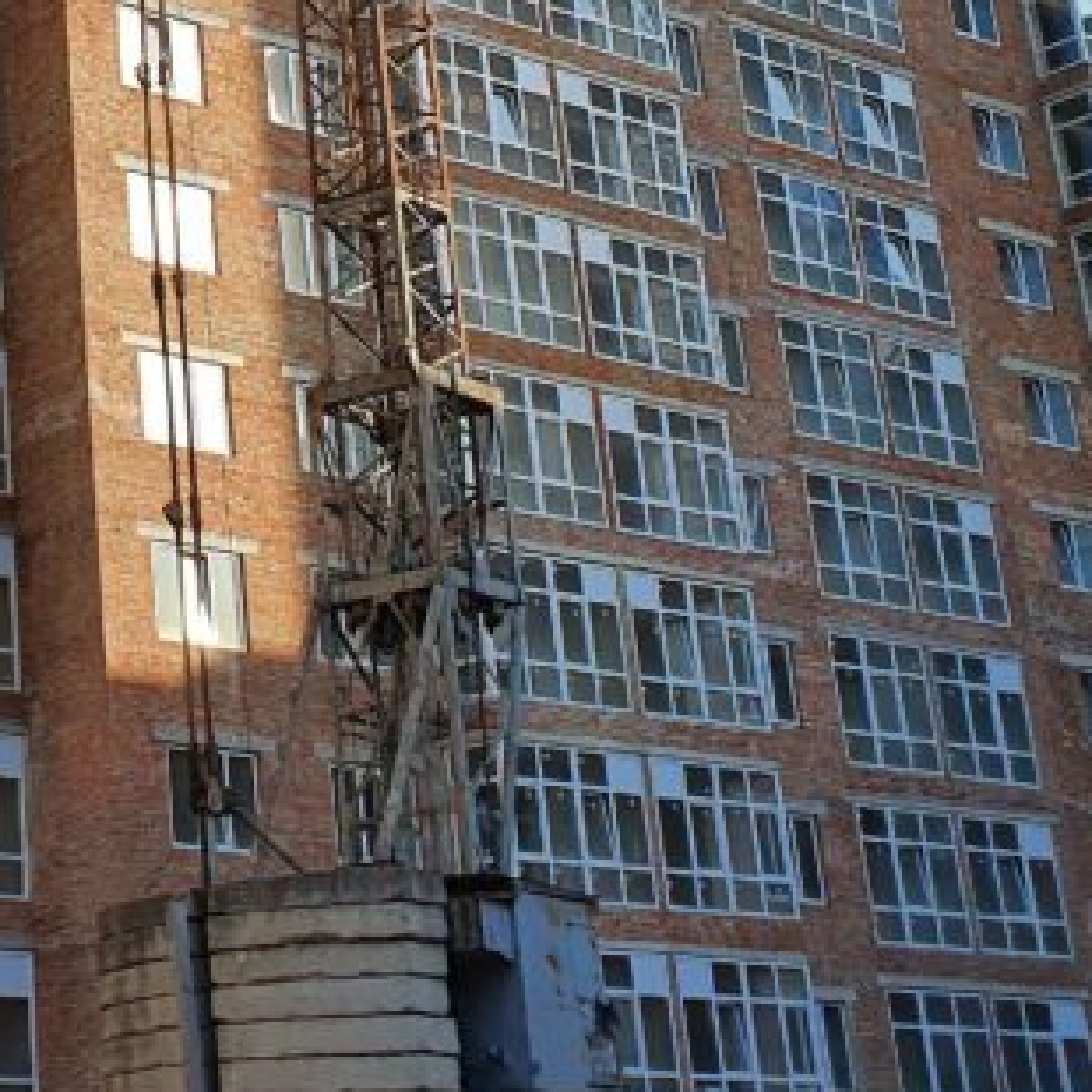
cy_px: 53
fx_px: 2712
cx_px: -120
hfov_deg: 21.5
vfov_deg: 22.1
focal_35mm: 76
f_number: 2.4
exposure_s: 1/1224
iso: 50
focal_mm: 4.32
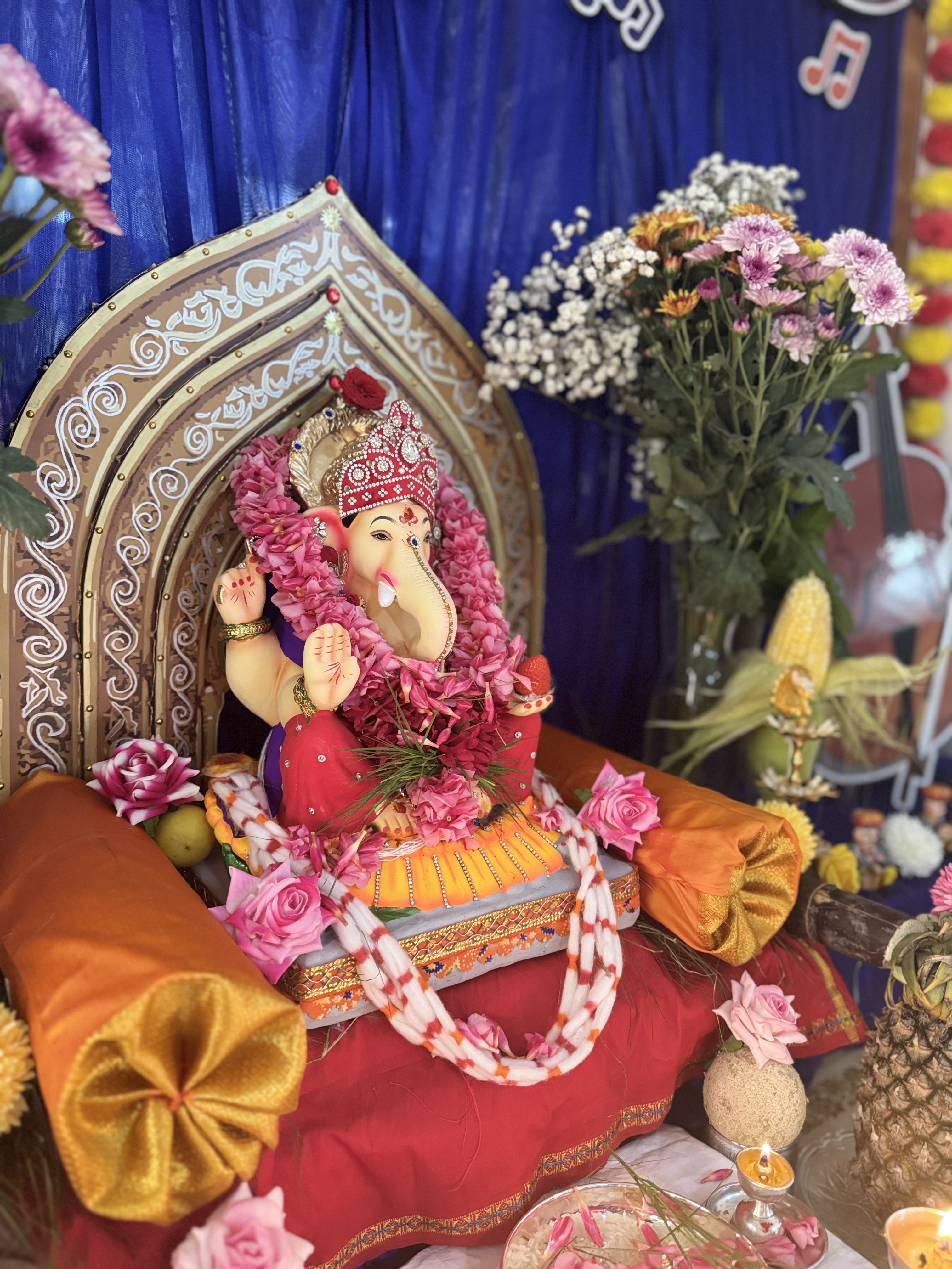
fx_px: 880
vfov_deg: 71.6
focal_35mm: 24
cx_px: 476
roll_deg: -2.8
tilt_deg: -6.8
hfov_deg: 56.8
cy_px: 634
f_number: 1.78
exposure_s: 1/50
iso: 640
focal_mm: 6.76
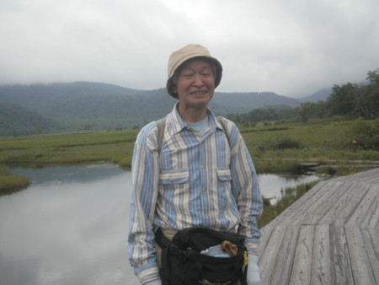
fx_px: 471
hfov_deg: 43.8
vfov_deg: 33.6
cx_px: 190
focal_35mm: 43
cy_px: 142
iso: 100
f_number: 10.1
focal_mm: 7.61
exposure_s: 1/125
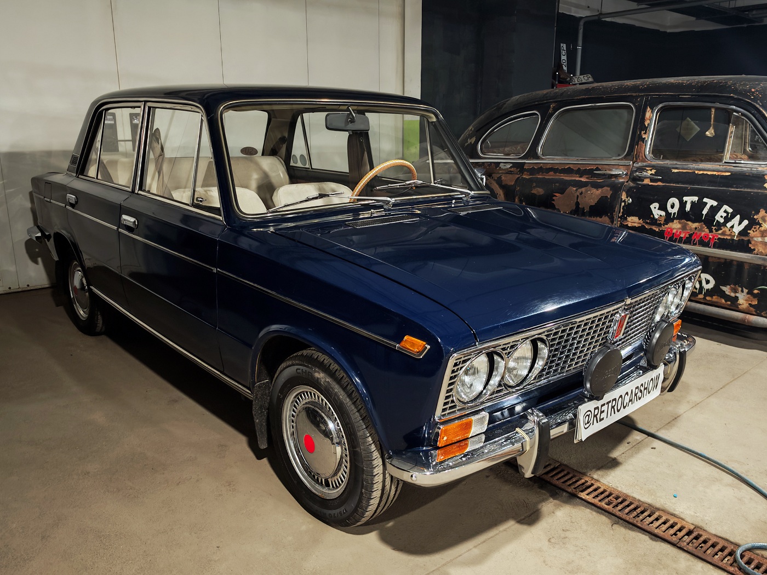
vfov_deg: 51.4
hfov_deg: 65.3
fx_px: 598
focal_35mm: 27
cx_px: 384
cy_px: 288
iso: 400
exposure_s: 1/25
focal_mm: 6.83
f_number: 2
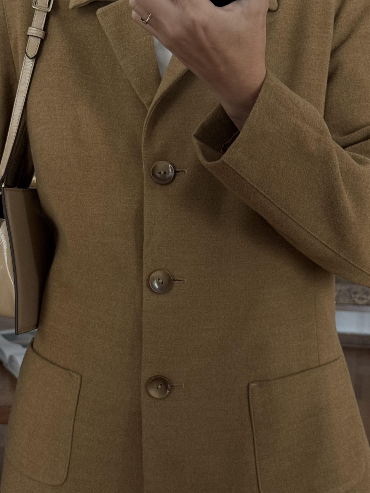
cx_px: 186
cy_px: 268
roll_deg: -0.9
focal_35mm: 68
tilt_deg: -28.6
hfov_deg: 21.6
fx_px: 969
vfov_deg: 28.5
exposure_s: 1/50
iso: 200
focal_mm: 6.76
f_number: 1.78
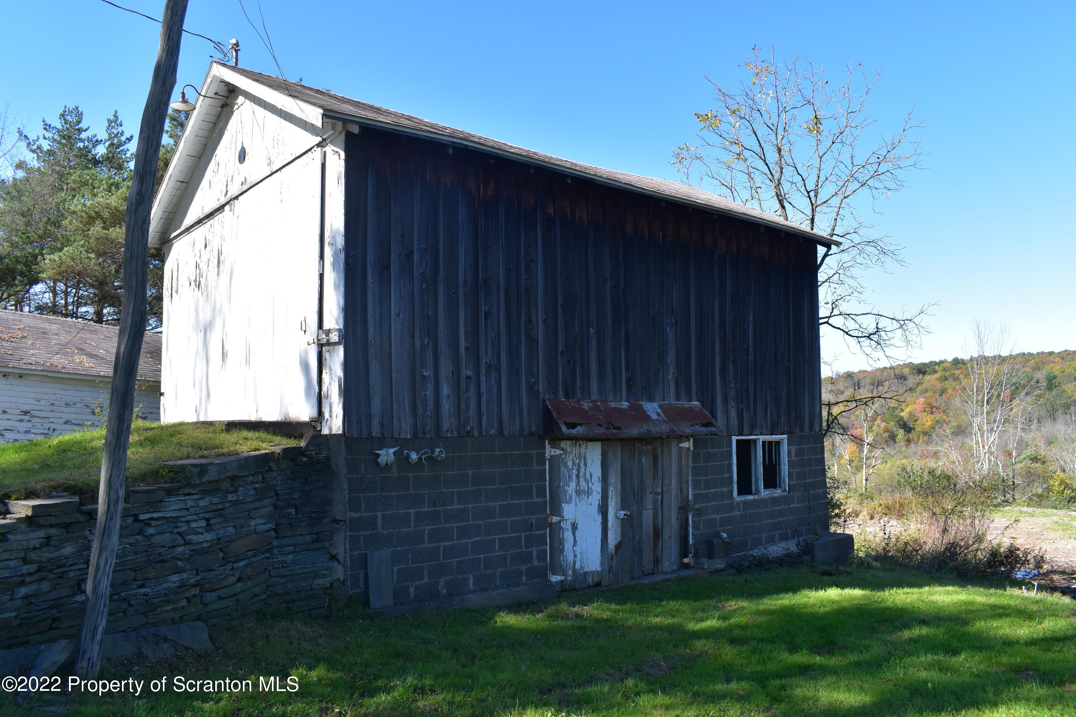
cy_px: 358
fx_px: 807
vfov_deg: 47.9
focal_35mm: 27
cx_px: 538
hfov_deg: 67.4
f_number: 10
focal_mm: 18
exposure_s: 1/250
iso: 400
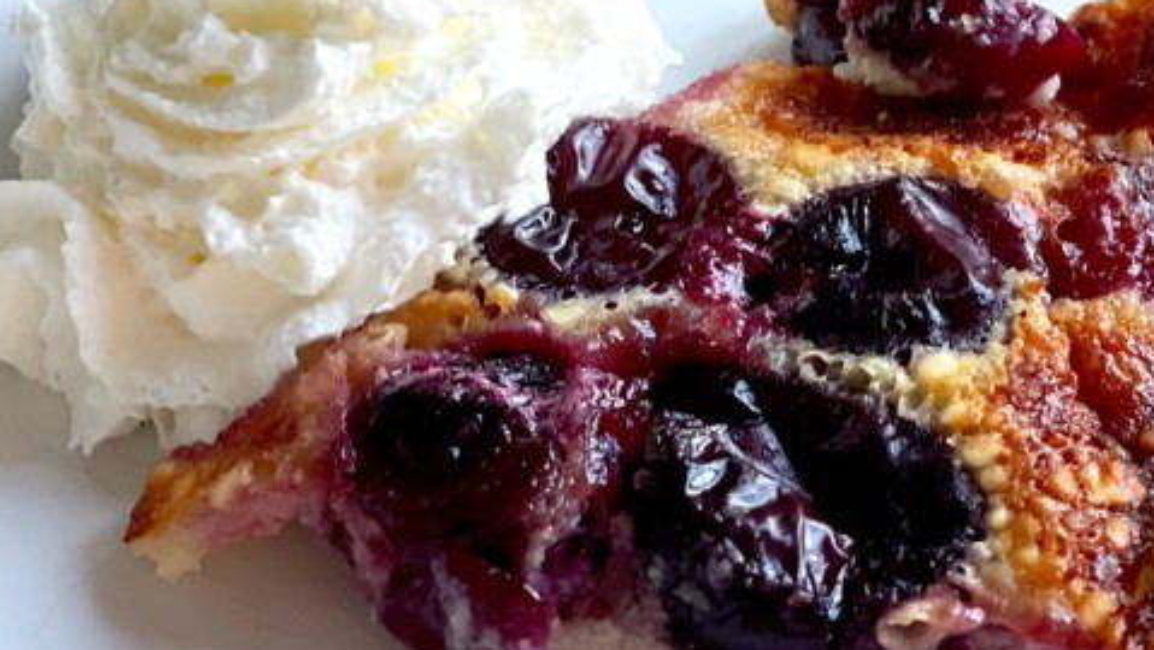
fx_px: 4562
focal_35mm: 149
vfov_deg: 8.1
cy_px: -29
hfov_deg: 14.4
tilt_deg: -41.3
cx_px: 829
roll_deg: +0.8
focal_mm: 7.5
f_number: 2.2
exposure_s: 1/40
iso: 320
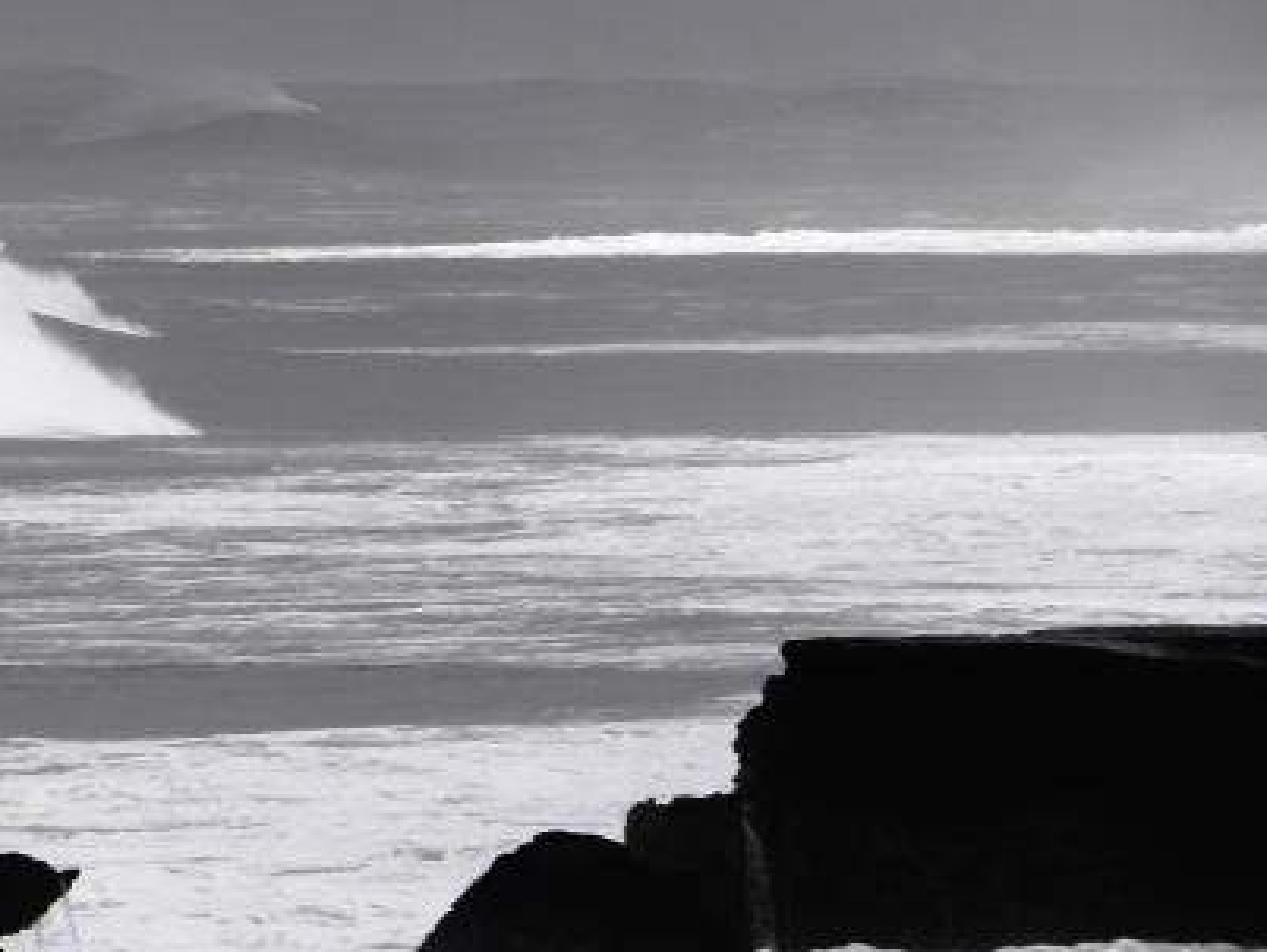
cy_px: 448
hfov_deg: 2.2
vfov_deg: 1.7
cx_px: -309
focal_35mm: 888
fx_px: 32522
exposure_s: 1/400
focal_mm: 62.19
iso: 64
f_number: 5.6
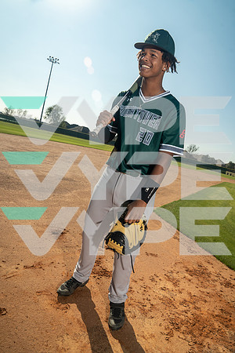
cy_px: 176
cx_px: 118
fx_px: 235
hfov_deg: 53.1
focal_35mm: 24
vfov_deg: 73.7
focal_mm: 24
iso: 500
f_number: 7.1
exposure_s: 1/200
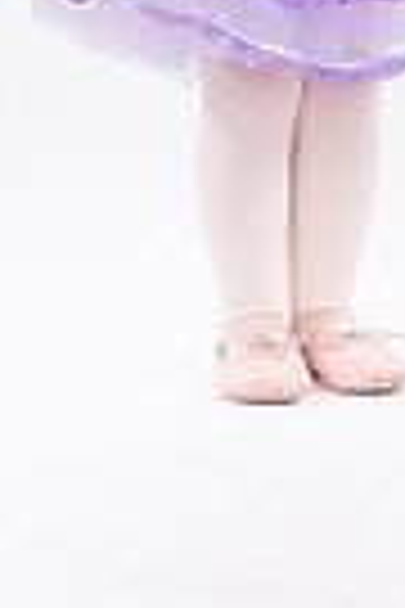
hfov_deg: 2.4
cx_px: 172
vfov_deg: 3.6
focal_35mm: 565
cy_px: -356
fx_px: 9534
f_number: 11
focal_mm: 105
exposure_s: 1/200
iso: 320
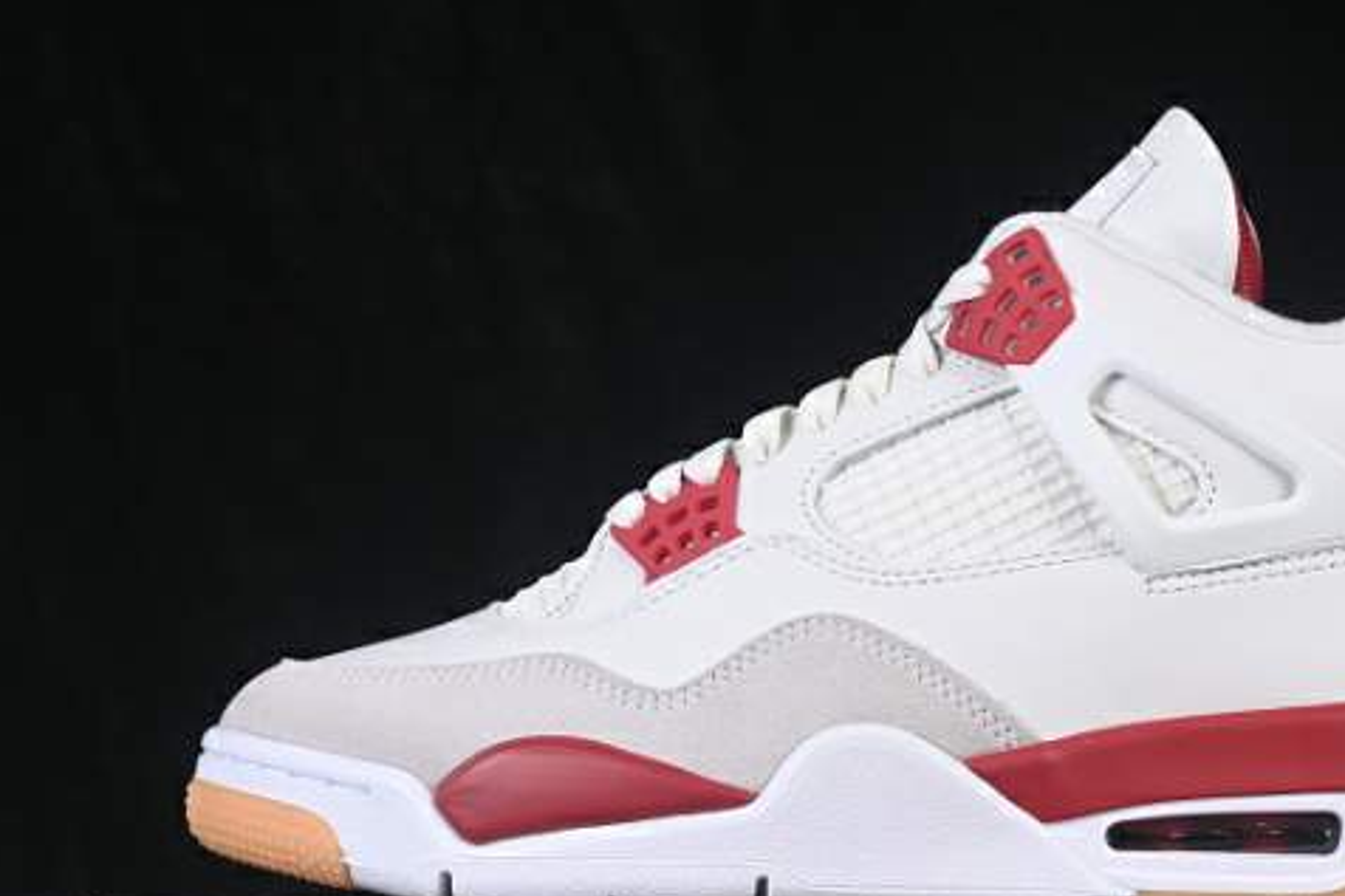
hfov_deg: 17.7
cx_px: 918
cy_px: 492
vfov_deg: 11.9
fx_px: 4295
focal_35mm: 115
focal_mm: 50
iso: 160
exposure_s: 1/80
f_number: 8
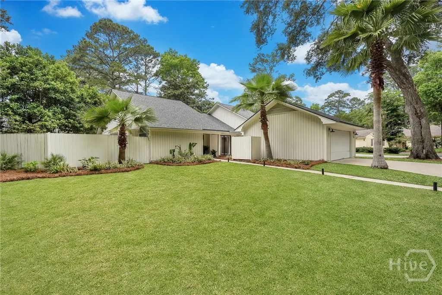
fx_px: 196
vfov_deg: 73.7
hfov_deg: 96.8
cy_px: 148
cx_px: 221
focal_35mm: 16
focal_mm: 16
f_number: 9
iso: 320
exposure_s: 1/160
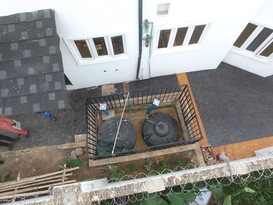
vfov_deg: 66.0
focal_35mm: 20
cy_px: 102
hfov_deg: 81.7
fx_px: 158
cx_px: 136
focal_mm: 3.61
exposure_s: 1/100
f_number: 2.8
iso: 100
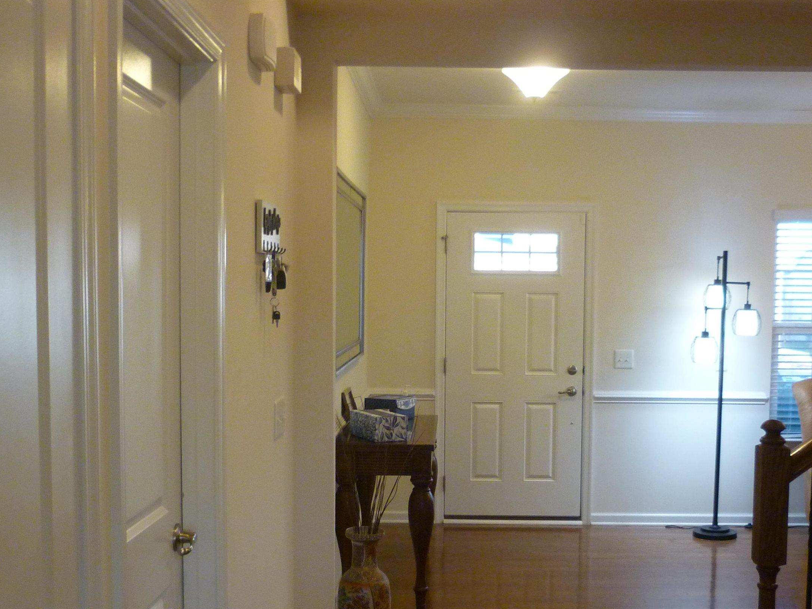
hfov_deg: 40.4
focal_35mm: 47
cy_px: 401
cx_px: 450
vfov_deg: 30.7
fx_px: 1103
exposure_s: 1/30
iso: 250
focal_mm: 5.5
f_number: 2.8
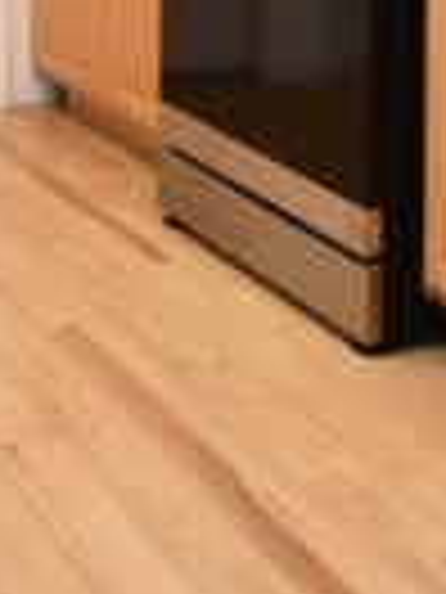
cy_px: -189
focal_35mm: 82
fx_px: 1409
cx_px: 50
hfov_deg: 17.7
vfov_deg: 21.4
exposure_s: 1/160
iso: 800
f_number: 4.5
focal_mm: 10
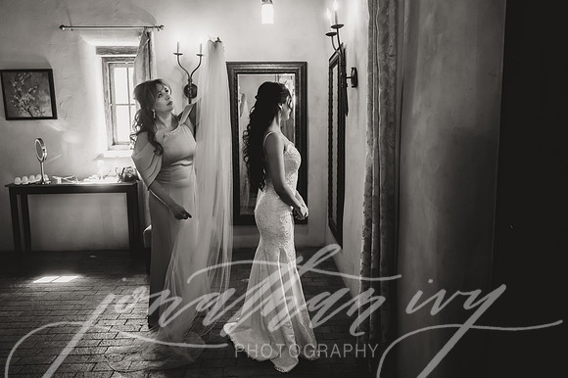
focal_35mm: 29
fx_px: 457
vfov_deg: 44.9
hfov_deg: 63.7
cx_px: 284
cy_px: 189
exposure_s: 1/320
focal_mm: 29
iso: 2500
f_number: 2.8
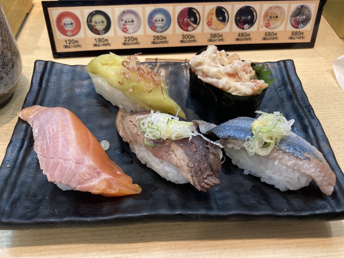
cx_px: 172
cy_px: 129
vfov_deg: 49.7
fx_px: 278
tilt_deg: -51.0
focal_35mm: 28
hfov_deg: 63.4
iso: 160
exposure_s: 1/60
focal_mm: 3.99
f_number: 1.8
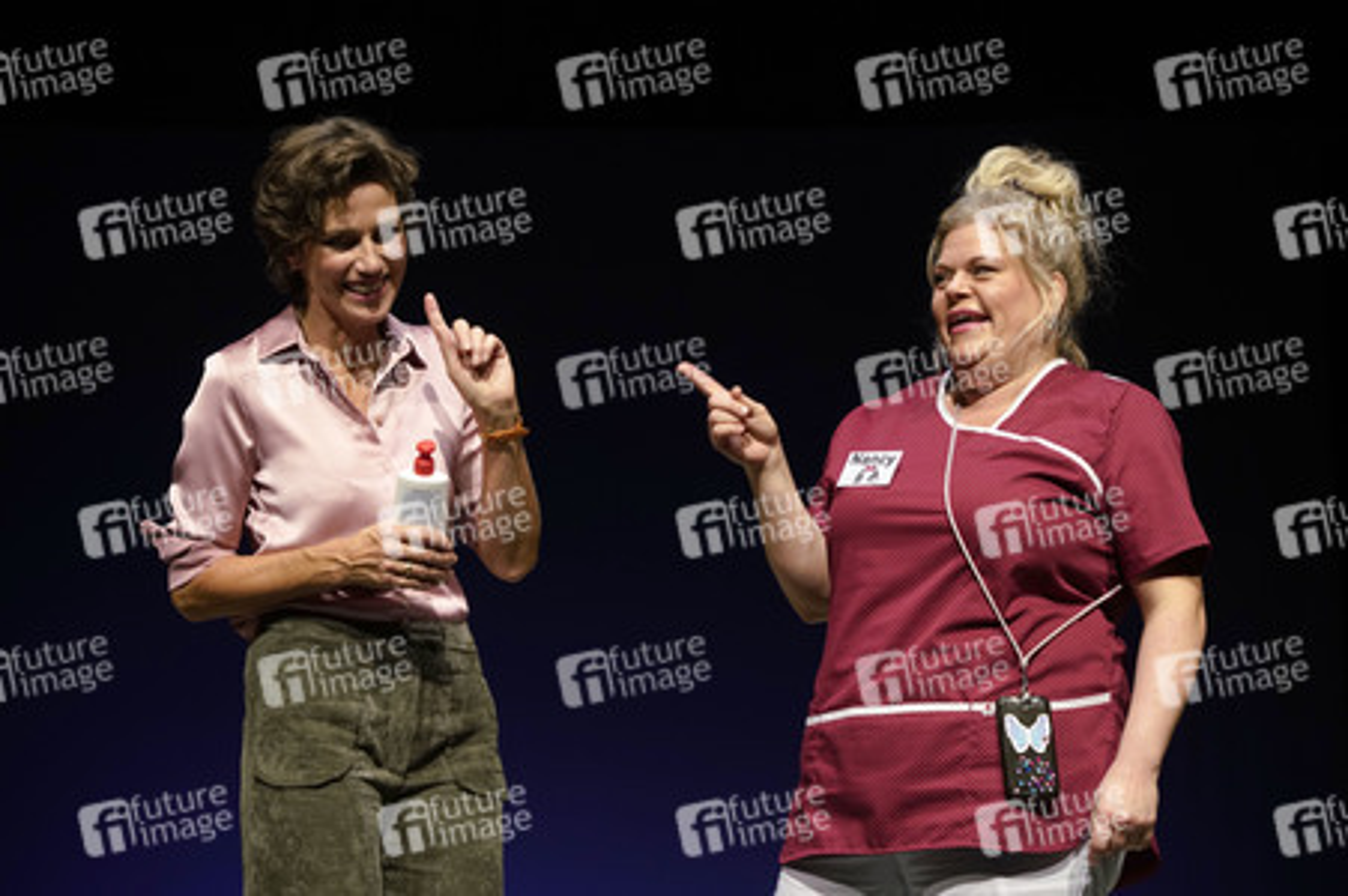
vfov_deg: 12.1
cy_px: 448
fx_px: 4228
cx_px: 674
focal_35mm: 113
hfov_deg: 18.1
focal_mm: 113
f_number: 5.6
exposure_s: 1/200
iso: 1600
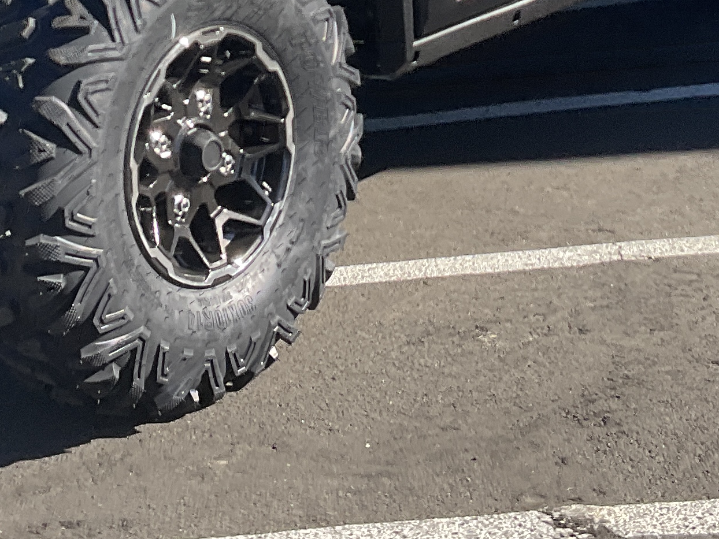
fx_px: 1952
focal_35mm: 94
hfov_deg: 20.9
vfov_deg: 15.0
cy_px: -174
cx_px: 367
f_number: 1.8
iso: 16
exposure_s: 1/650
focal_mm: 3
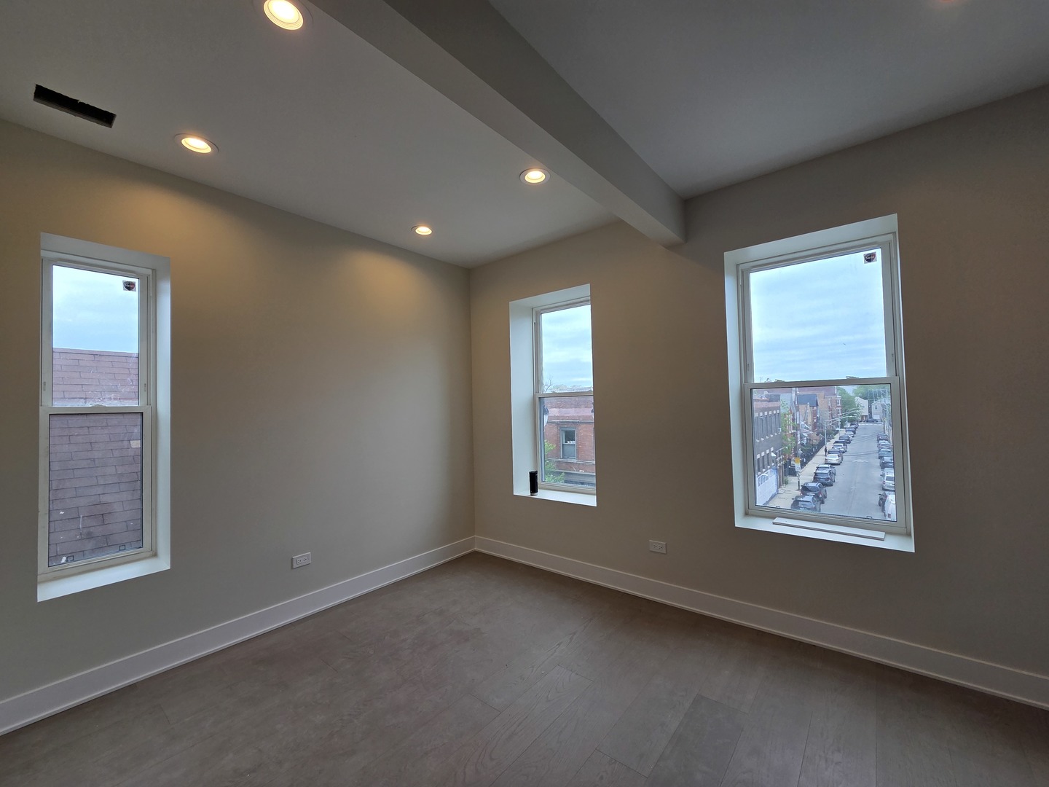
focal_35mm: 13
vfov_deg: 89.9
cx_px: 524
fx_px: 394
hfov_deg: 106.2
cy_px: 394
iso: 50
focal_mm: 2.2
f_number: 2.2
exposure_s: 1/189
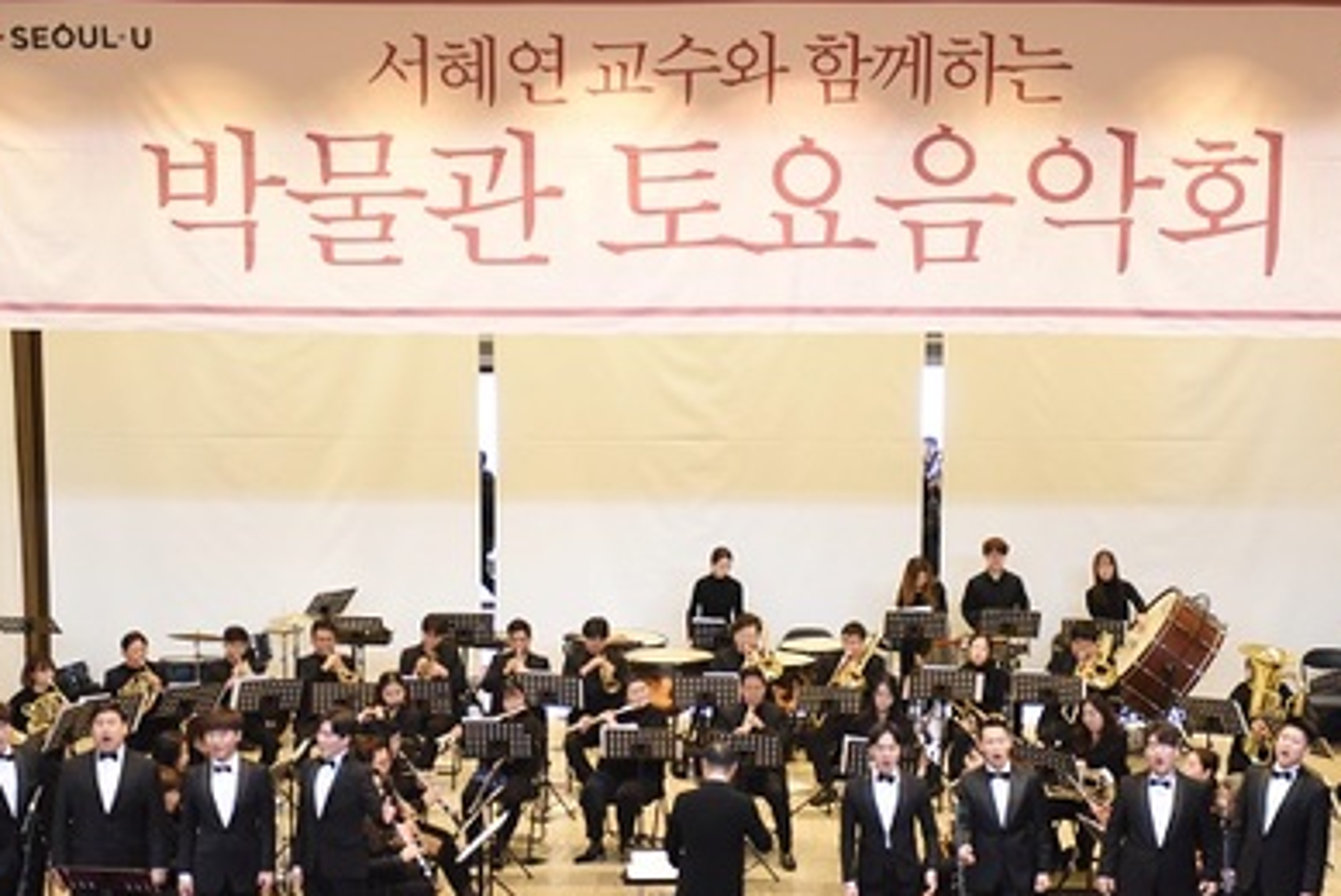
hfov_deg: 27.7
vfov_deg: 18.7
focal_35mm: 73
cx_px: 689
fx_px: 2721
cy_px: 550
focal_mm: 58
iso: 3200
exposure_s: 1/160
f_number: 2.8
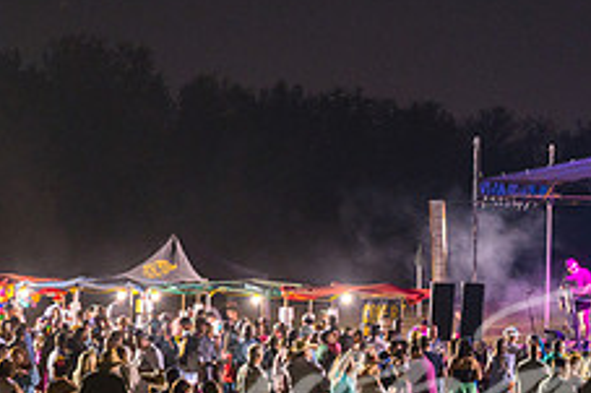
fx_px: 2936
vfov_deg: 7.6
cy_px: 91
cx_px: 732
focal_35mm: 179
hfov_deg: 11.2
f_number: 4
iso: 1000
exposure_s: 1/20
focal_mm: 70
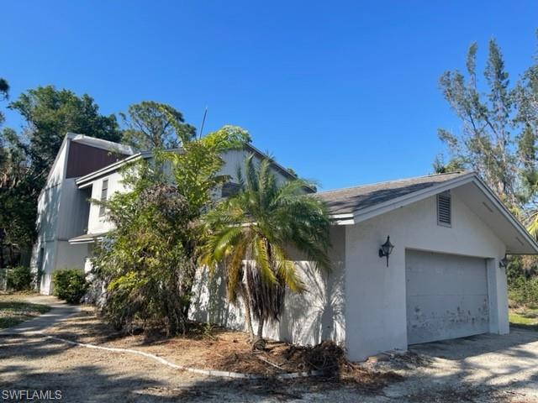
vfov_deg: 53.1
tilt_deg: +8.4
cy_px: 202
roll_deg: -2.3
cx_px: 269
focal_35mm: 26
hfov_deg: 67.3
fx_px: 404
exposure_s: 1/2433
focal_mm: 5.1
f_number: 1.6
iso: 32
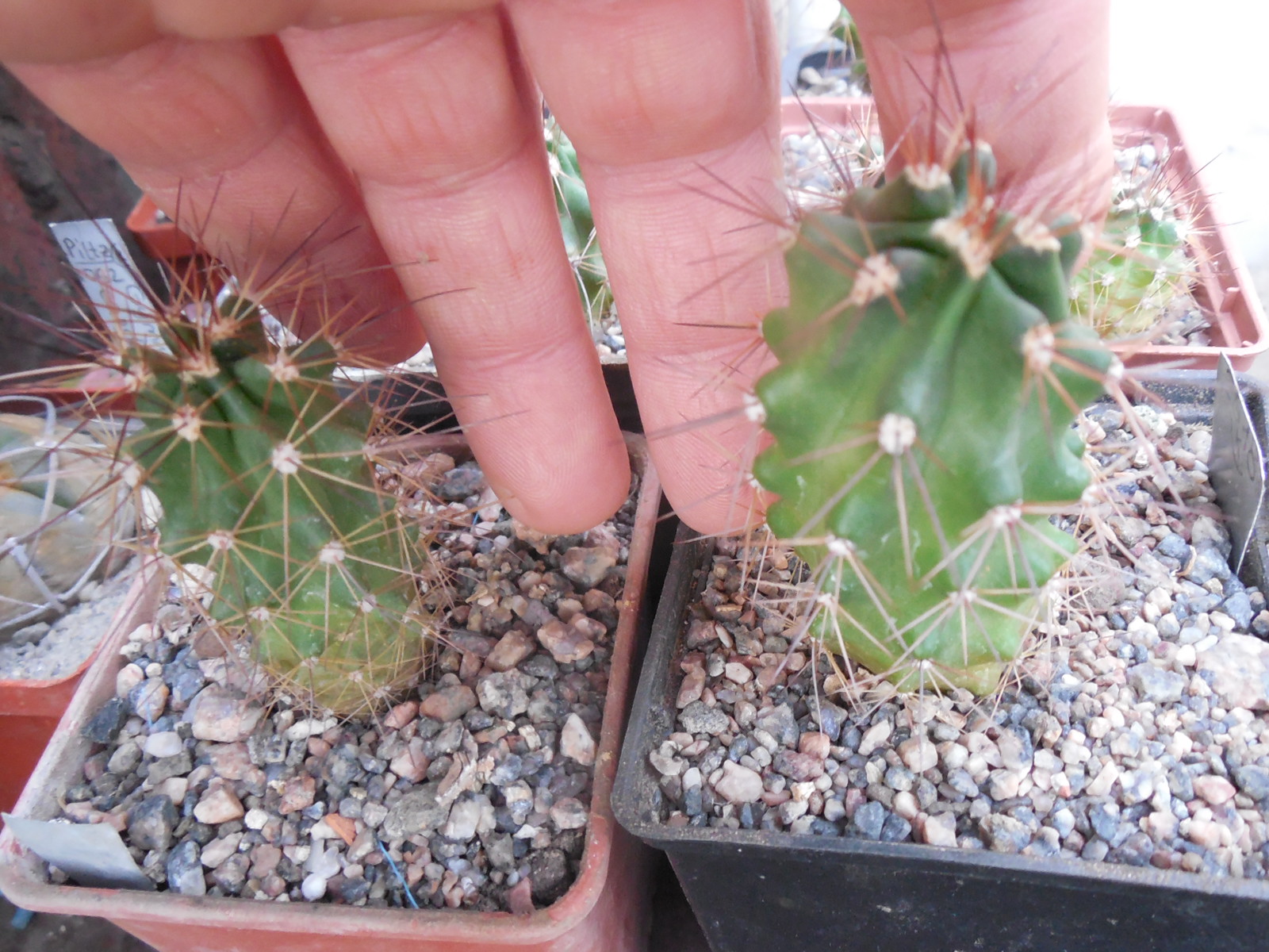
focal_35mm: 31
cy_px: 476
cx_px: 634
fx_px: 1136
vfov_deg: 45.4
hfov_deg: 58.4
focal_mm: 5.6
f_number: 3.6
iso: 640
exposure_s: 1/8
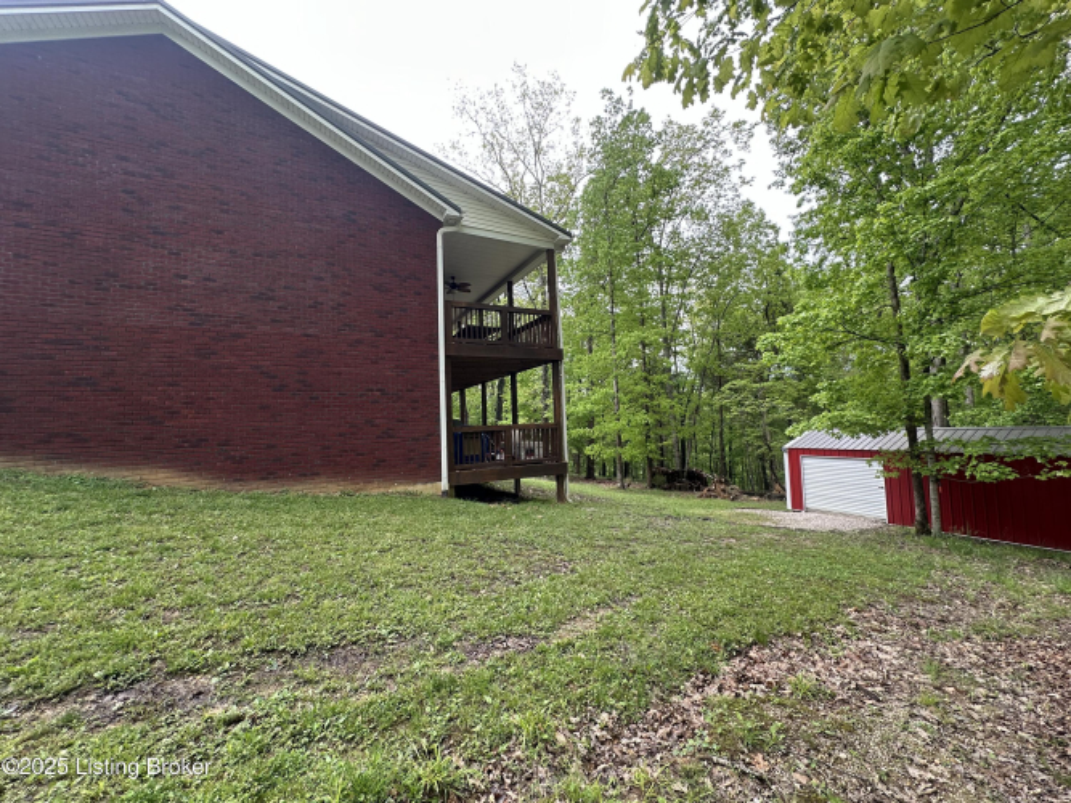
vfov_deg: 85.7
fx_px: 433
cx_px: 536
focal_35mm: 14
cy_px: 402
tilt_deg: +4.0
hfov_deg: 102.1
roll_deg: +1.4
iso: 40
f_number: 2.2
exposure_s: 1/145
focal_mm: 2.22
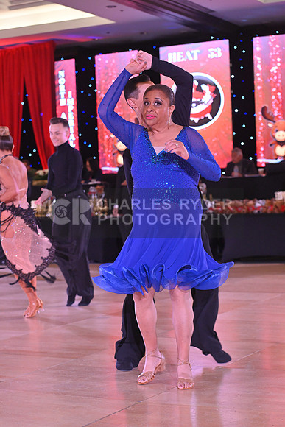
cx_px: 142
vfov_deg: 26.0
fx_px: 926
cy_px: 214
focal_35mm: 78
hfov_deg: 17.5
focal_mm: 78
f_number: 5
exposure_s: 1/320
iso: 3200
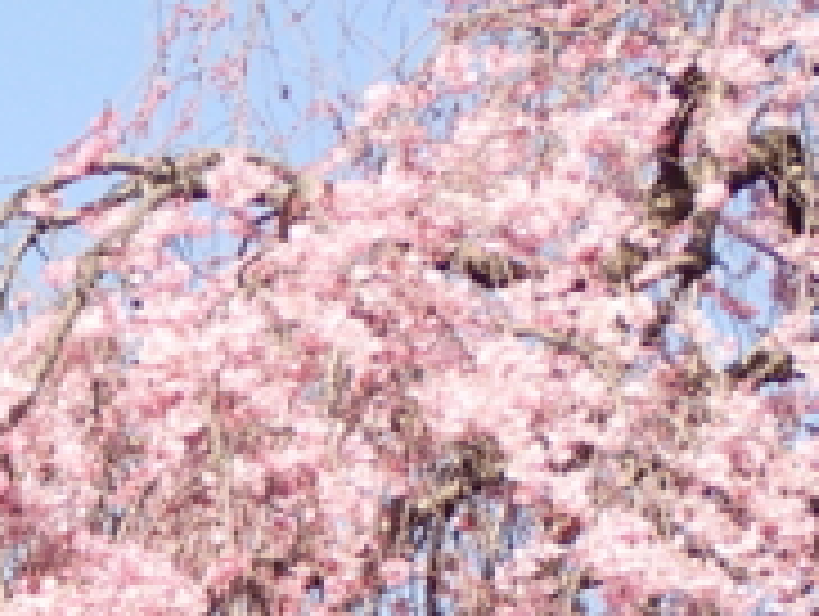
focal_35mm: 189
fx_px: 4478
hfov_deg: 9.8
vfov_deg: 7.6
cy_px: 1115
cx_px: -724
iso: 100
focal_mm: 7.86
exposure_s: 1/250
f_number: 4
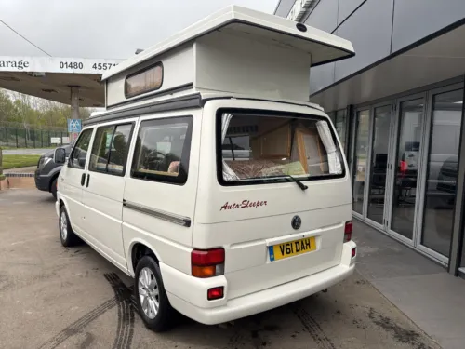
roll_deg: -1.5
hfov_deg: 67.3
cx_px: 232
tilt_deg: -5.9
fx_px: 349
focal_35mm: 26
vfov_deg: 53.1
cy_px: 174
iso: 50
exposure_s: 1/393
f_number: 1.6
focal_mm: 5.96
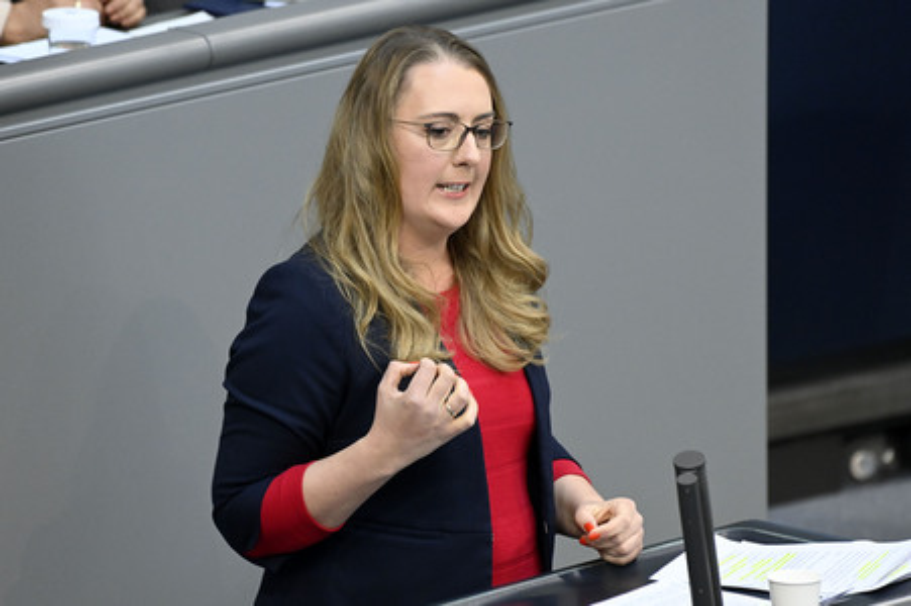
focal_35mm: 440
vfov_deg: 3.1
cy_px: 303
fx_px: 11126
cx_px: 456
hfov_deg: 4.7
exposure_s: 1/320
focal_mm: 440
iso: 8000
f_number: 5.6
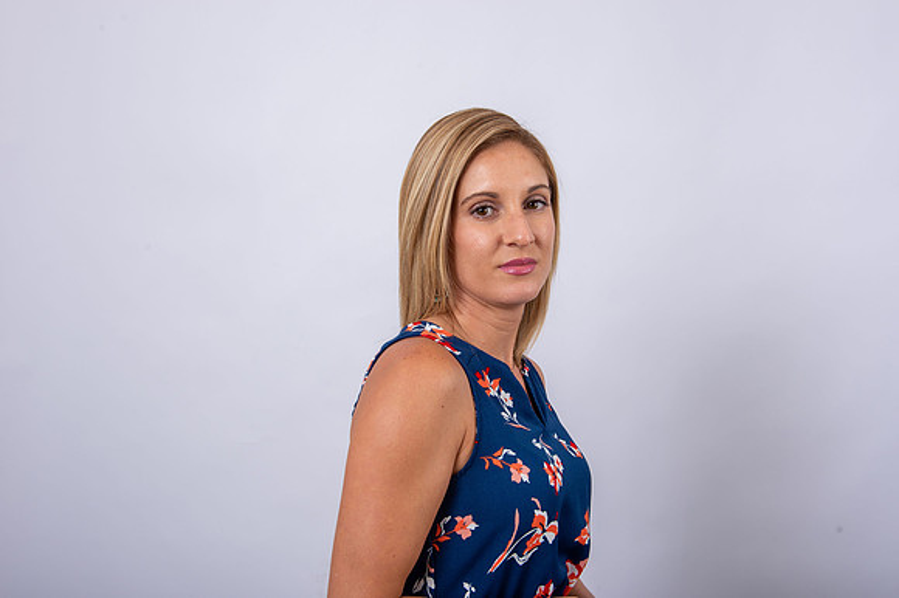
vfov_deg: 36.8
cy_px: 299
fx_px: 898
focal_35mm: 36
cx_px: 450
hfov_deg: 53.2
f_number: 9
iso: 125
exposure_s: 1/250
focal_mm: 36
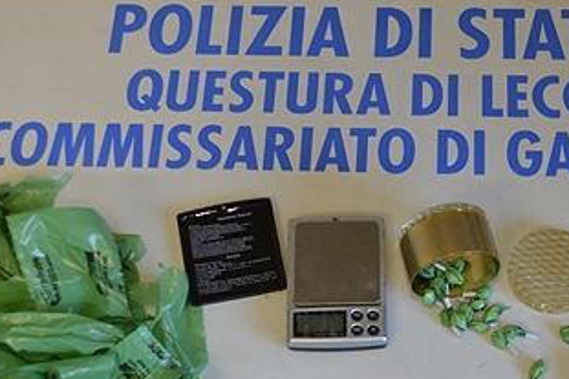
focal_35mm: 74
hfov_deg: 27.2
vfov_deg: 18.1
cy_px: 342
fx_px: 1169
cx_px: 384
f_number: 4
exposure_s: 1/60
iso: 560
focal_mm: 24
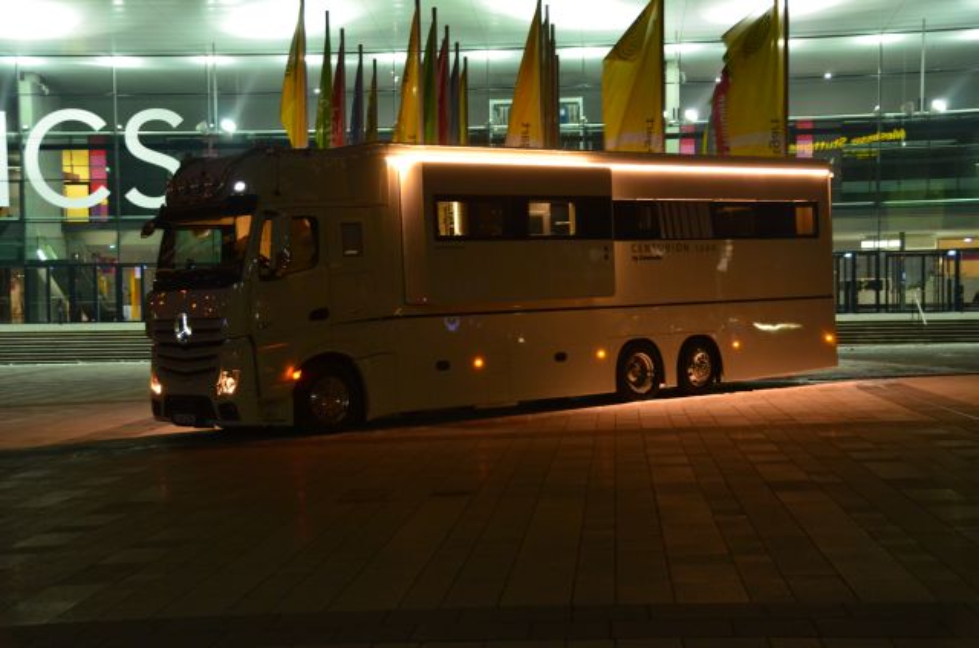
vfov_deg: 25.6
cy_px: 324
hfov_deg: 37.9
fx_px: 1425
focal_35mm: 52
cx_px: 490
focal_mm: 35
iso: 1600
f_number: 4.2
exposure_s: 1/15
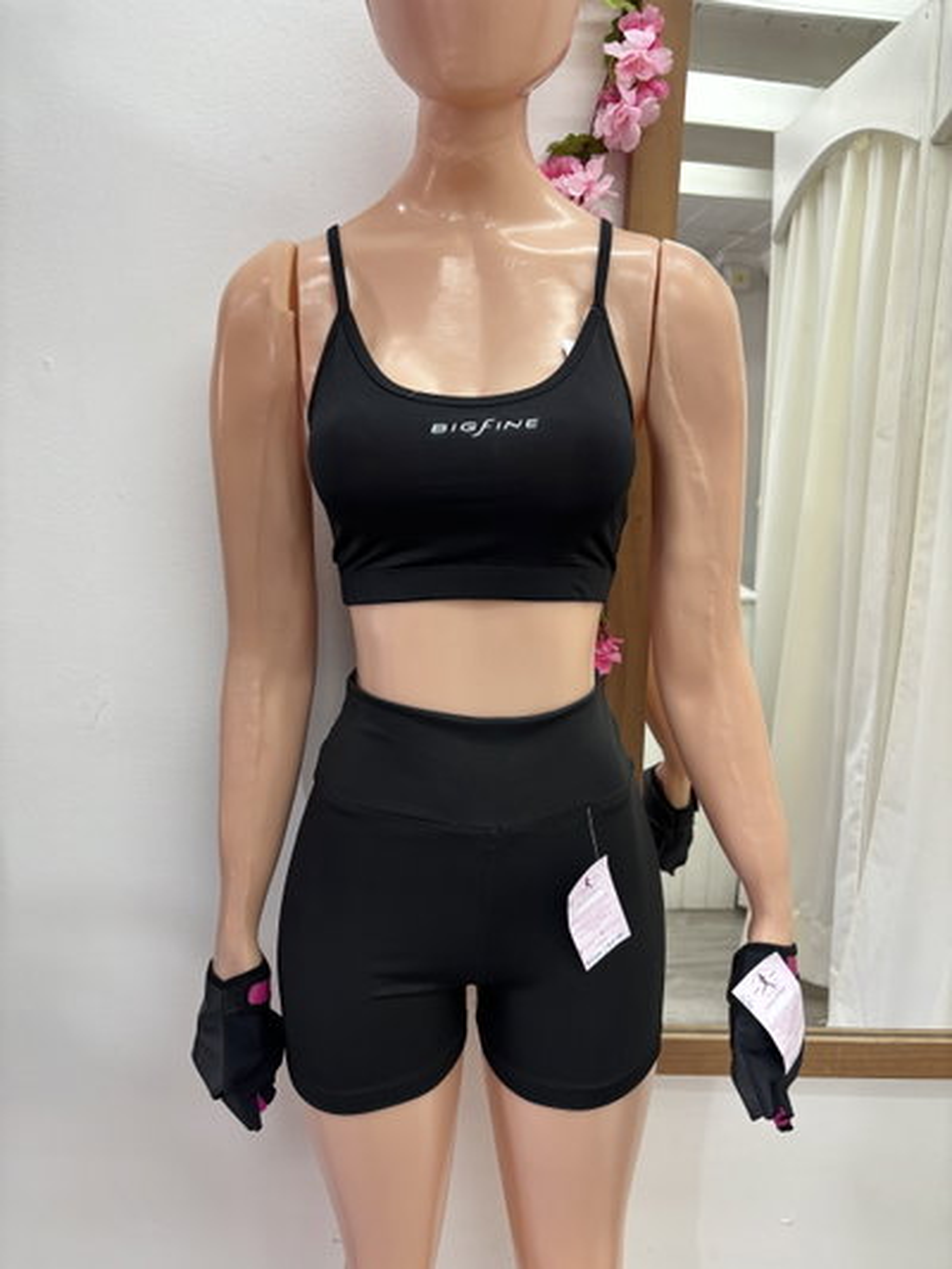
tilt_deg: -13.7
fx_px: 953
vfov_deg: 67.3
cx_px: 476
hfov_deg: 53.1
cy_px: 634
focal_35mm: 26
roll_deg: -1.9
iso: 125
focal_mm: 5.96
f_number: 1.6
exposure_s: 1/100
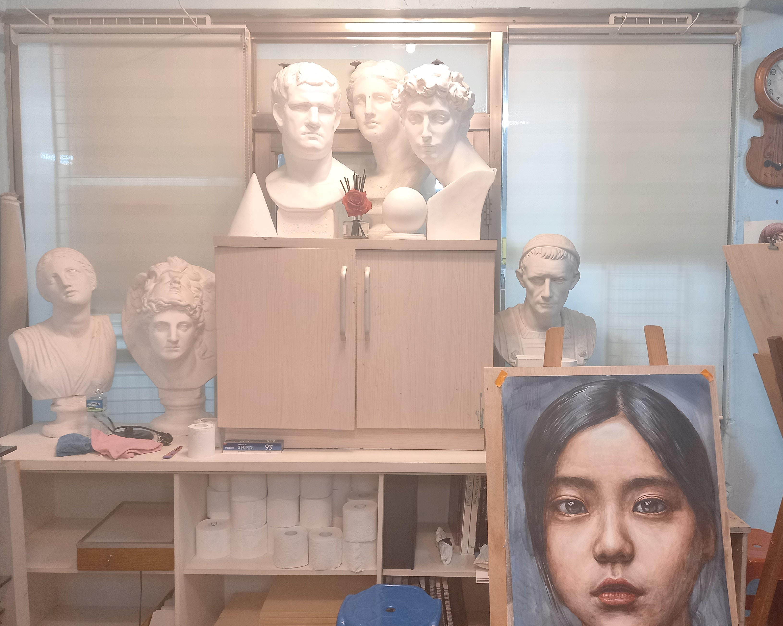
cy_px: 323
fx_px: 695
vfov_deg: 48.5
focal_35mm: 30
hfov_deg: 58.6
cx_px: 435
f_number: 2
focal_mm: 4.6
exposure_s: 1/59
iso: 160
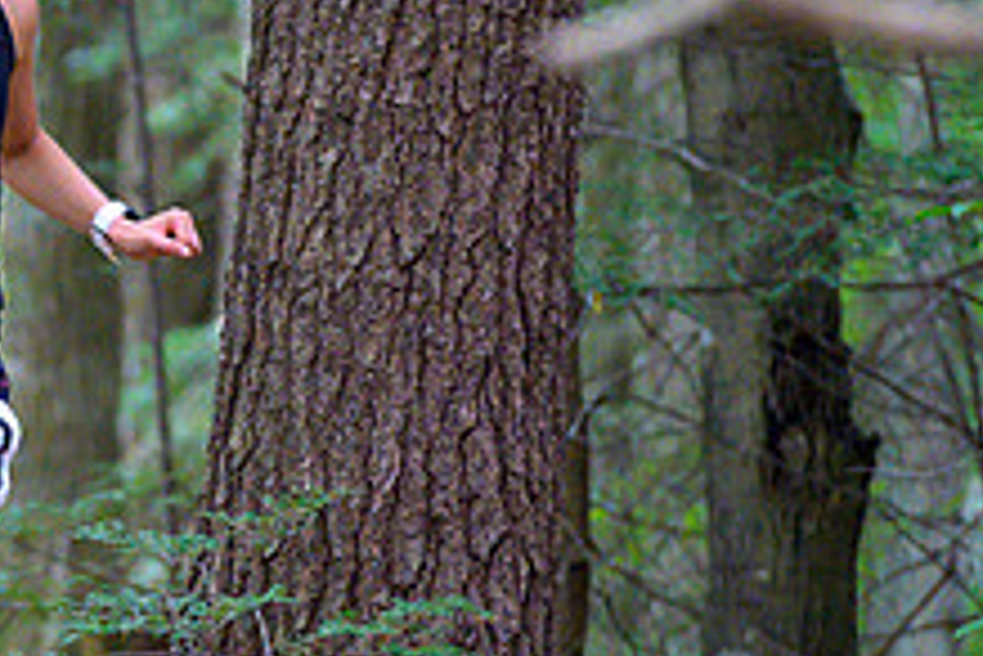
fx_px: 14444
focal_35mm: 529
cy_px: 184
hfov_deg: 3.9
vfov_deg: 2.6
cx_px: -220
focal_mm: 200
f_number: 4
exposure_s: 1/200
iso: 8000
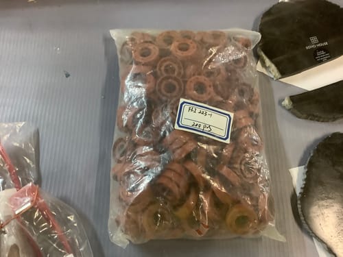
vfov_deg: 45.4
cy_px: 128
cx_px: 172
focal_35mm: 31
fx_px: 307
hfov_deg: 58.4
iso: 400
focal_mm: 3.3
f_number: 2.4
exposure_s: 1/33
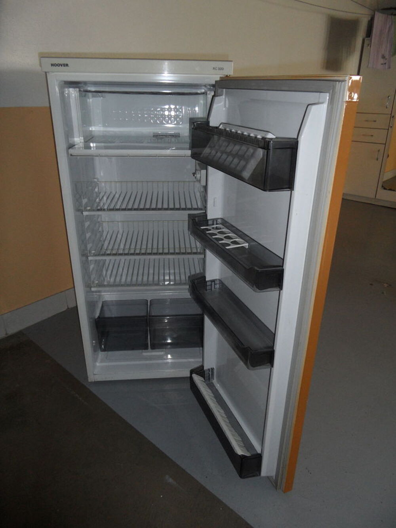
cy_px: 264
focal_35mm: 24
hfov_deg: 56.8
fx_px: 366
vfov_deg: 71.6
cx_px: 198
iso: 200
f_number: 3.2
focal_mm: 3.9
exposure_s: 1/30
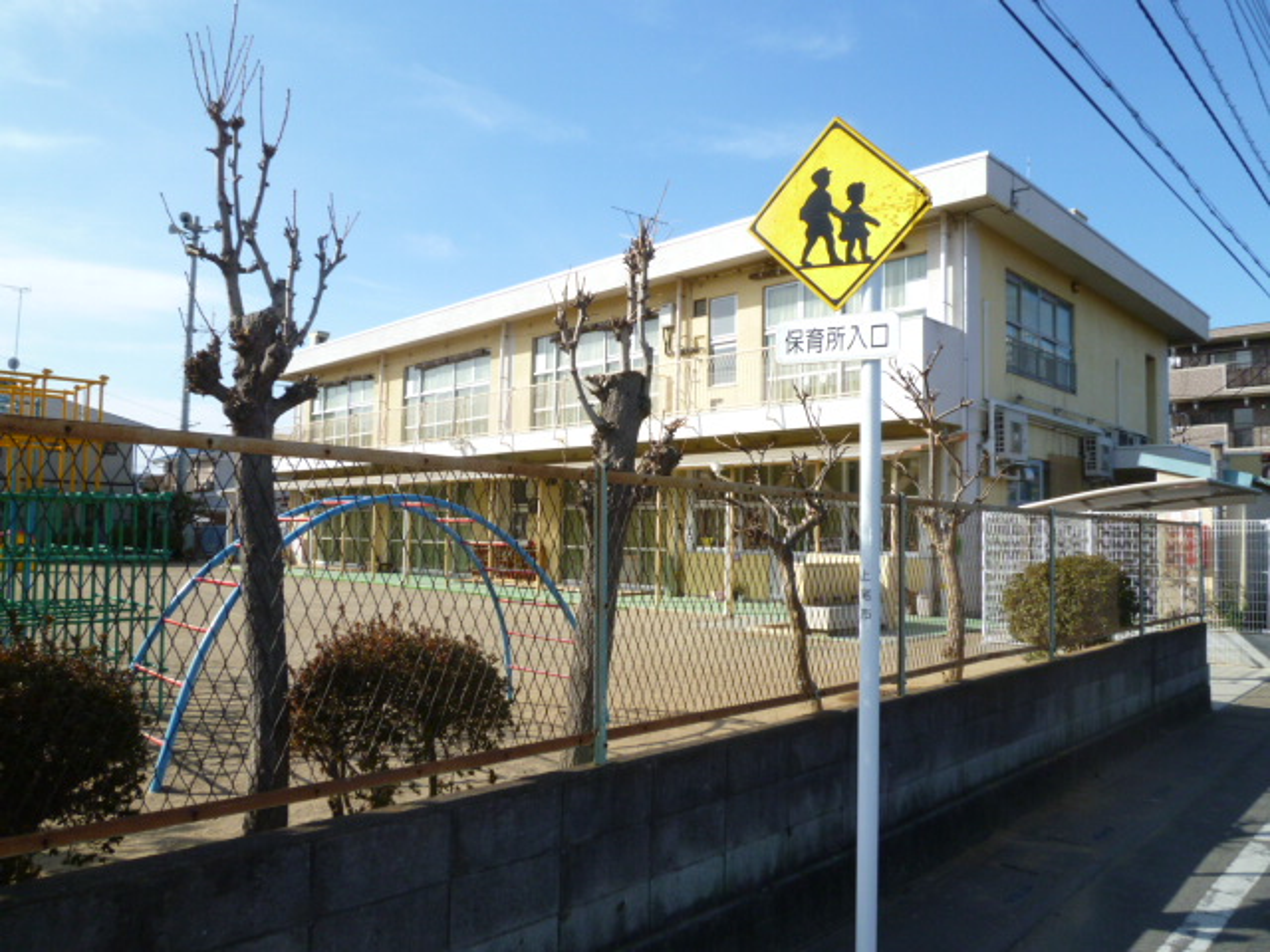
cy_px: 476
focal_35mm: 24
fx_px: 881
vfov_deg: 56.8
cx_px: 635
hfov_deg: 71.6
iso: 80
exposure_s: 1/500
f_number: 4.5
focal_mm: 4.3
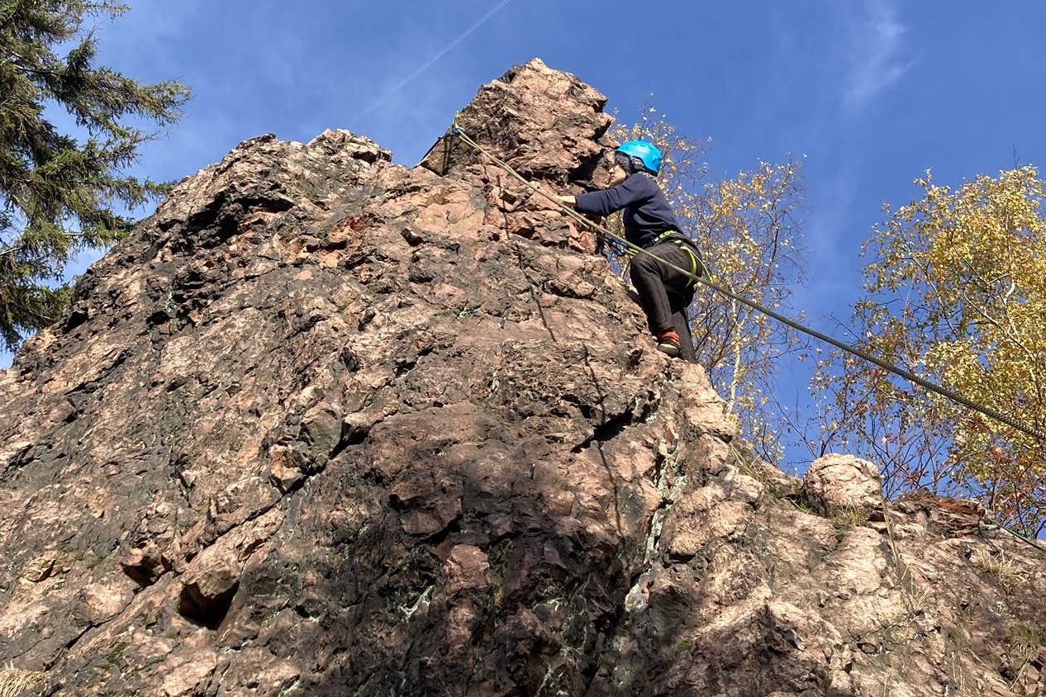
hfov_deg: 42.6
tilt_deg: +49.0
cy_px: 206
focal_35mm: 46
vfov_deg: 28.9
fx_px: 1336
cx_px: 435
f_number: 1.8
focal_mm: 3.99
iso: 20
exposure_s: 1/838
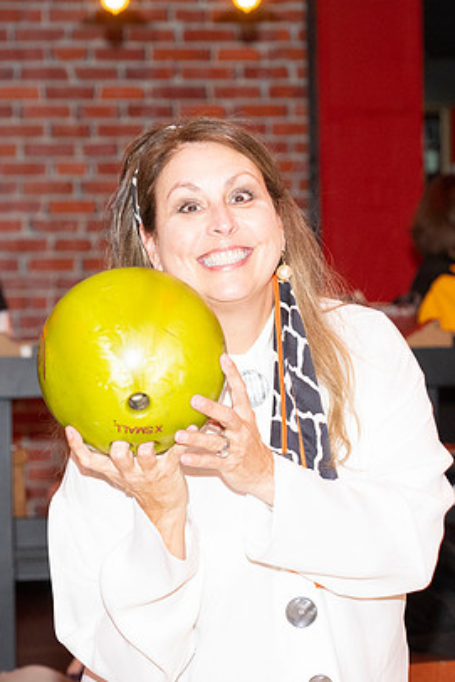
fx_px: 2803
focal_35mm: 148
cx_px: 304
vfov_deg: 13.9
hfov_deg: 9.3
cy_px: 353
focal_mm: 89
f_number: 5.6
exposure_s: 1/100
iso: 2000
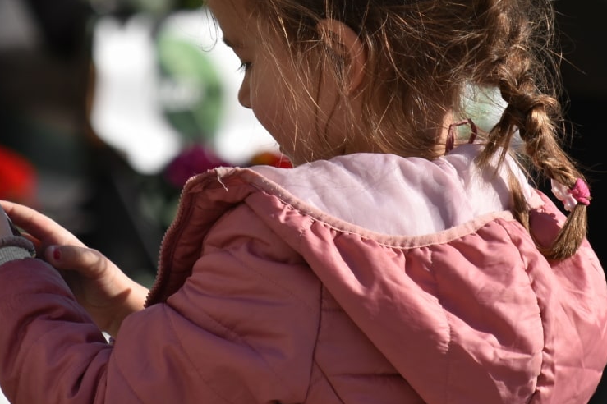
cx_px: 249
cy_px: 110
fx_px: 12319
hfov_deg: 2.8
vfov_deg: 1.9
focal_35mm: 731
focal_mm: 300
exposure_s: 1/500
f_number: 8
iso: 125
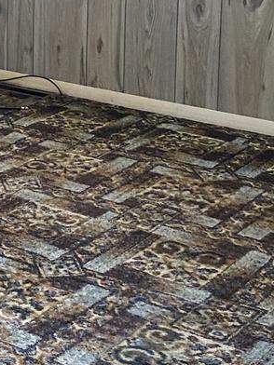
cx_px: -24
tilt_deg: -7.6
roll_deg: -0.2
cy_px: 22
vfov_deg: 18.9
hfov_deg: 14.2
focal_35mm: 102
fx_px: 1076
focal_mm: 4.25
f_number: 1.8
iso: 200
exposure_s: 1/60
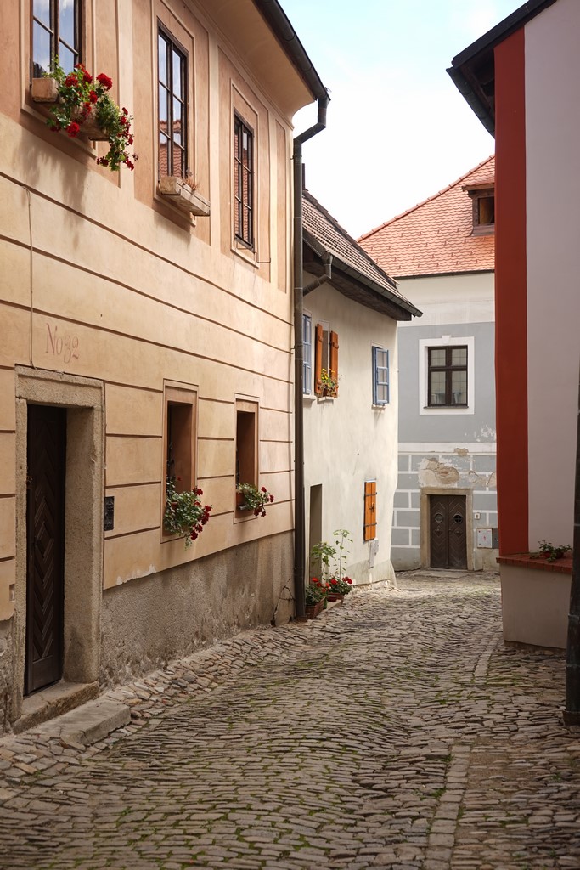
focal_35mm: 49
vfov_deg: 40.3
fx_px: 1184
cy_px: 435
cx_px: 290
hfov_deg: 27.5
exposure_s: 1/100
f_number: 6.3
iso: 80
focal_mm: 49
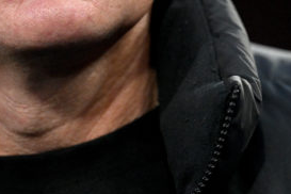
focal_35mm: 1503
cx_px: 100
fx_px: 12148
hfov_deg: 1.4
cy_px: -114
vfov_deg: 0.9
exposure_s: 1/1600
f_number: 2.8
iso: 2500
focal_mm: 400
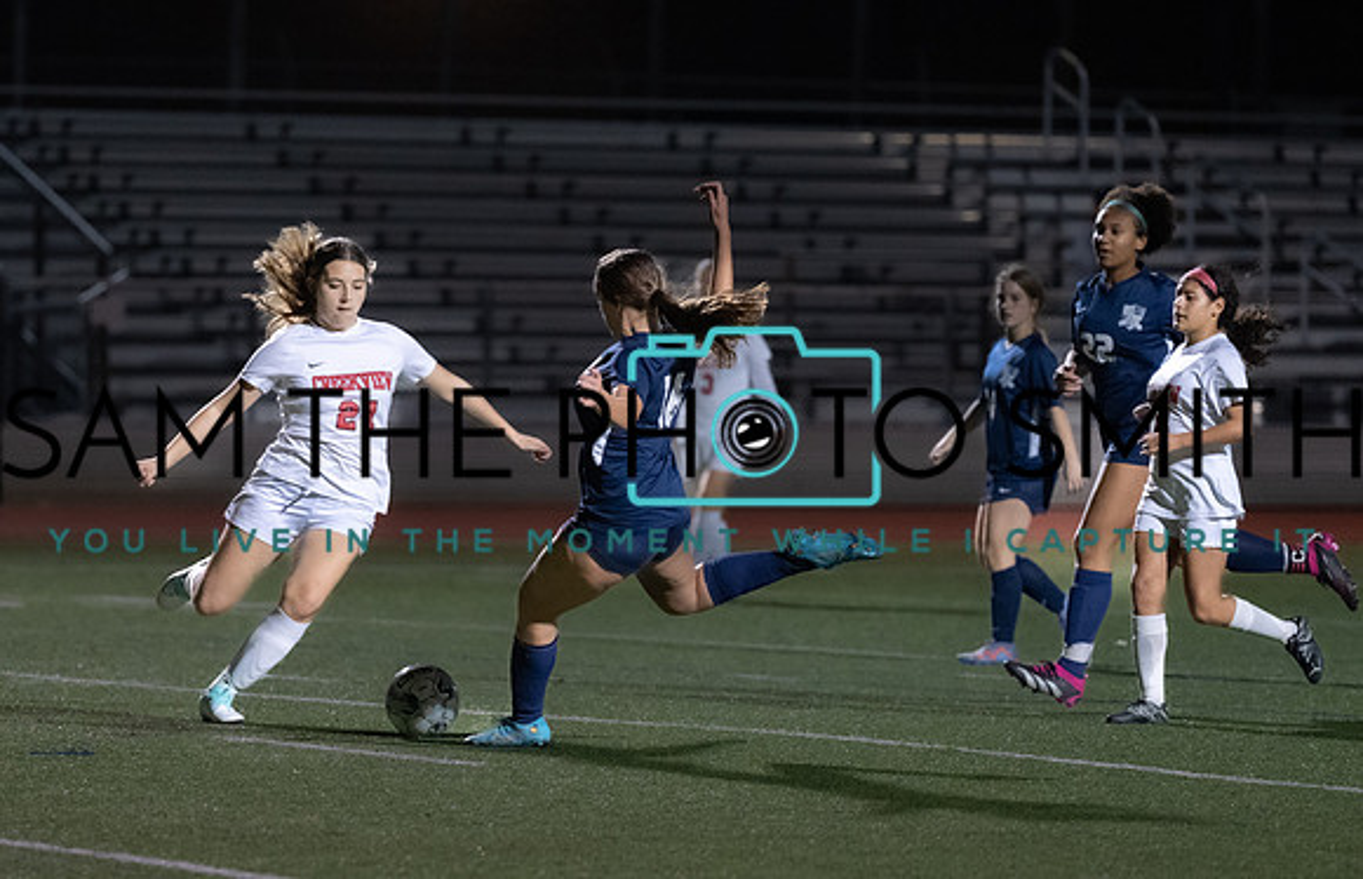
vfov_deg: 4.9
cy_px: 503
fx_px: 10202
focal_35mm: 272
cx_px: 526
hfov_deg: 7.6
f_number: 2.8
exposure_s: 1/1000
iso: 5000
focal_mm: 160
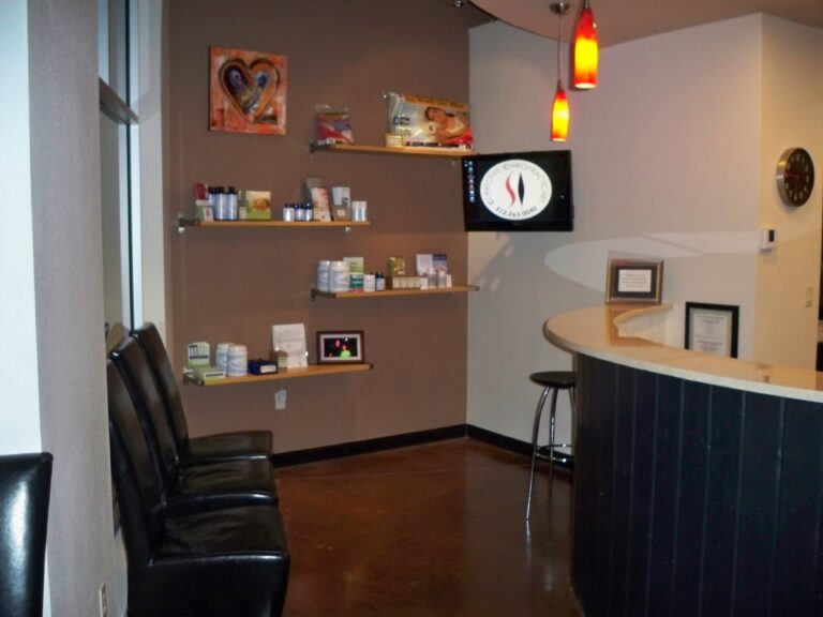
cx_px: 412
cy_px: 308
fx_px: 832
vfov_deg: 40.7
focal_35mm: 35
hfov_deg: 52.6
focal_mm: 6.3
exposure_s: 1/60
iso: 400
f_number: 3.1
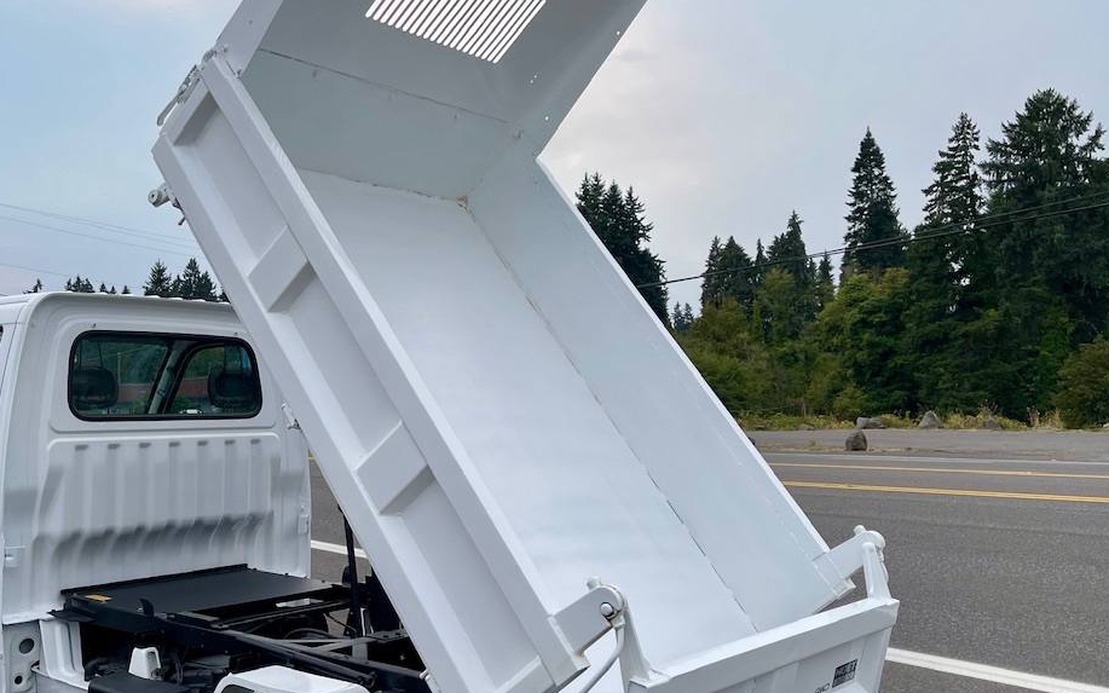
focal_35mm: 37
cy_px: 370
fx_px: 1118
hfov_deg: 52.2
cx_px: 417
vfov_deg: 34.4
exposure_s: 1/3165
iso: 32
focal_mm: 5.1
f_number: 1.6
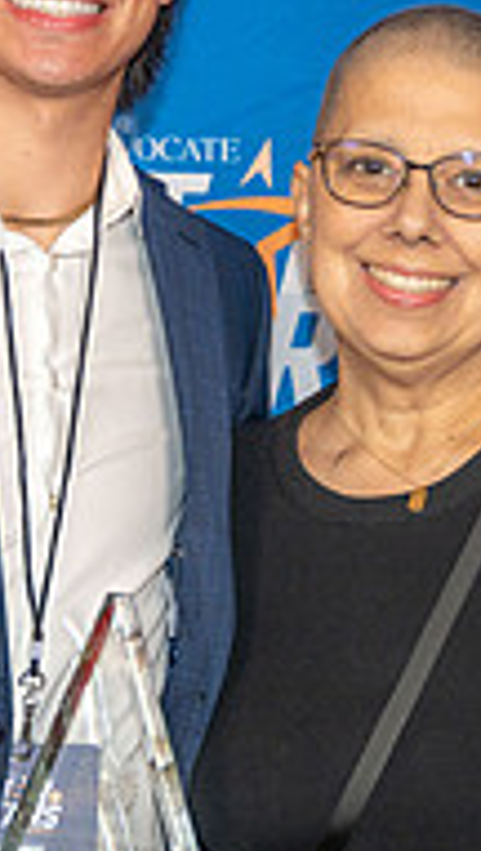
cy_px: 492
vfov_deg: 14.7
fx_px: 3297
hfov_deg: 8.3
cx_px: 254
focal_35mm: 146
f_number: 3.2
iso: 320
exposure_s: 1/160
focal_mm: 46
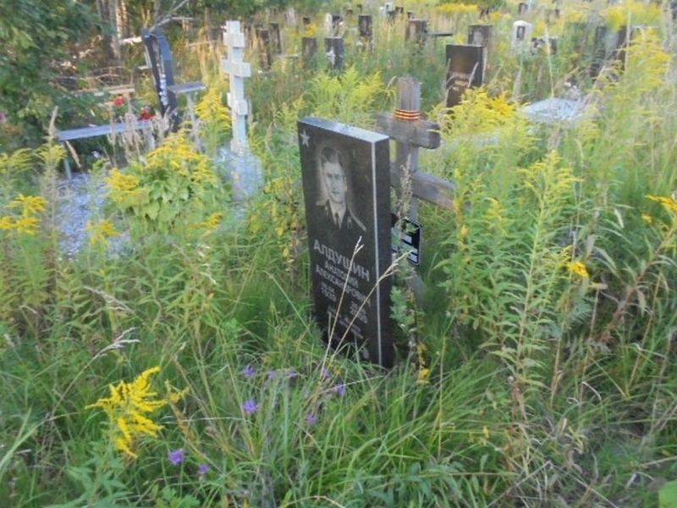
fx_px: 508
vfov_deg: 53.1
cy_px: 254
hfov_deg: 67.3
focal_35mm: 26
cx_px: 338
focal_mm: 4.6
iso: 400
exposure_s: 1/200
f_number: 3.5
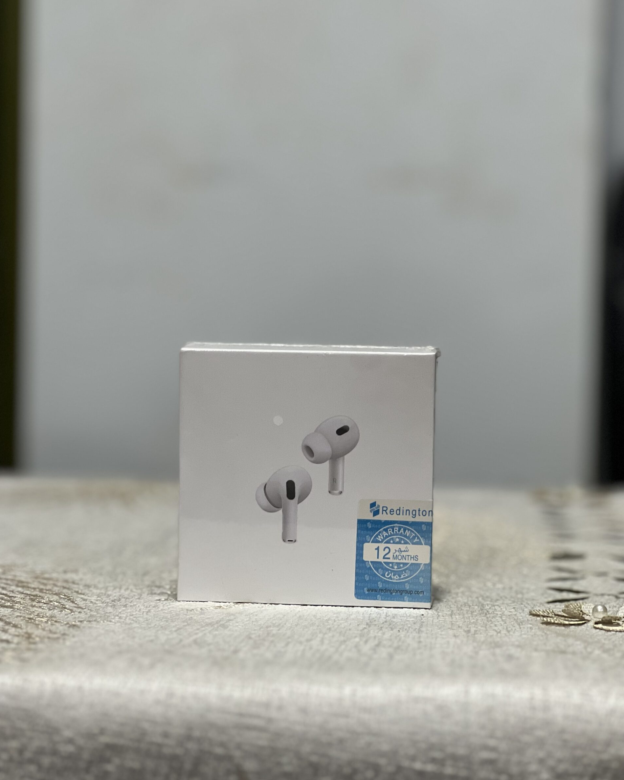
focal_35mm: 81
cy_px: 368
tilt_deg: -1.1
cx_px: 309
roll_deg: -2.5
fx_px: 1870
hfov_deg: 18.9
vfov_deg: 23.6
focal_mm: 9
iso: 125
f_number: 2.8
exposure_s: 1/33
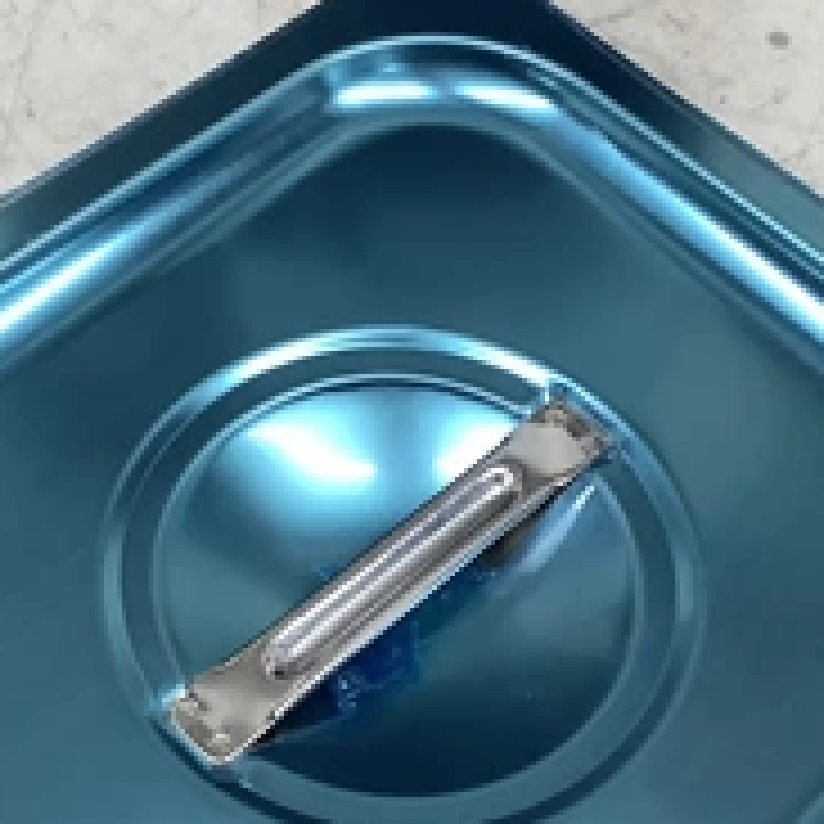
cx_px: 329
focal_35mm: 60
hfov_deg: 28.5
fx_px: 1616
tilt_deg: -63.1
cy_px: 558
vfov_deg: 28.4
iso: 80
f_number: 2.4
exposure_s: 1/120
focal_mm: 3.3
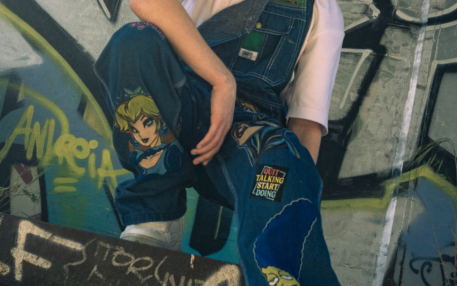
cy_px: 121
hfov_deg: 32.5
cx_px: 228
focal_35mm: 63
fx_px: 785
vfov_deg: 20.6
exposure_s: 1/250
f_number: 5
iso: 640
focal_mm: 27
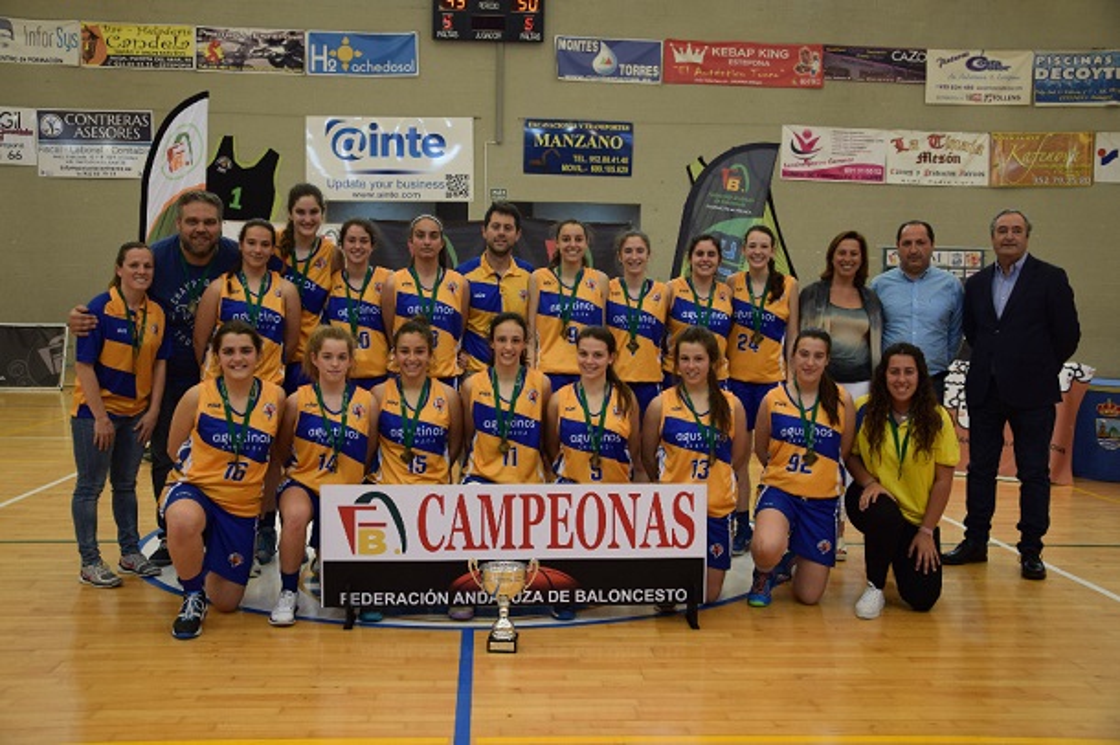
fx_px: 1166
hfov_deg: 51.3
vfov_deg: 35.5
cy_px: 372
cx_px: 560
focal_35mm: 38
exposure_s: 1/60
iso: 400
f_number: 4
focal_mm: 25
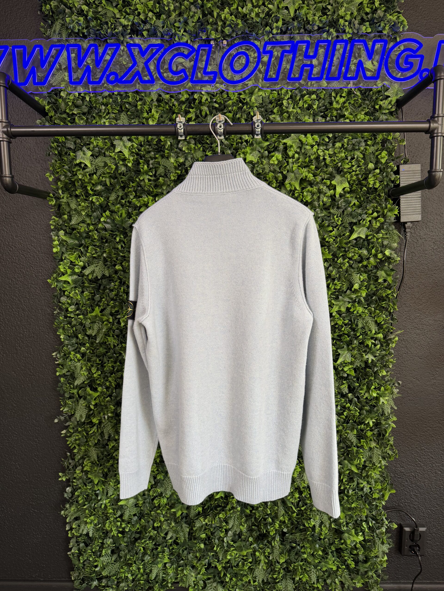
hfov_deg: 56.8
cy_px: 296
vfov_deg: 71.6
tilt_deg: -7.5
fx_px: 410
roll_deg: -0.6
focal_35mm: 24
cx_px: 222
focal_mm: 6.76
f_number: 1.78
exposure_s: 1/84
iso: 125
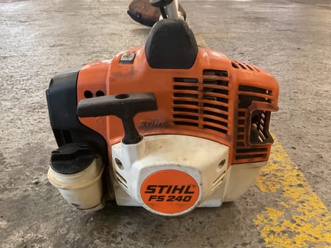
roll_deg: +0.6
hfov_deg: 61.7
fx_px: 277
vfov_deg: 48.2
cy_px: 124
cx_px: 166
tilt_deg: -28.3
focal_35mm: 29
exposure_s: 1/33
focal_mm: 3
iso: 320
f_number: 1.8
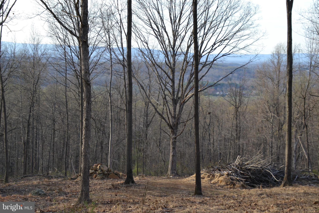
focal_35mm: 75
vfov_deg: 18.2
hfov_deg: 27.0
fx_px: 664
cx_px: 160
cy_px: 106
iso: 125
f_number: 5.6
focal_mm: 50
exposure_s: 1/125
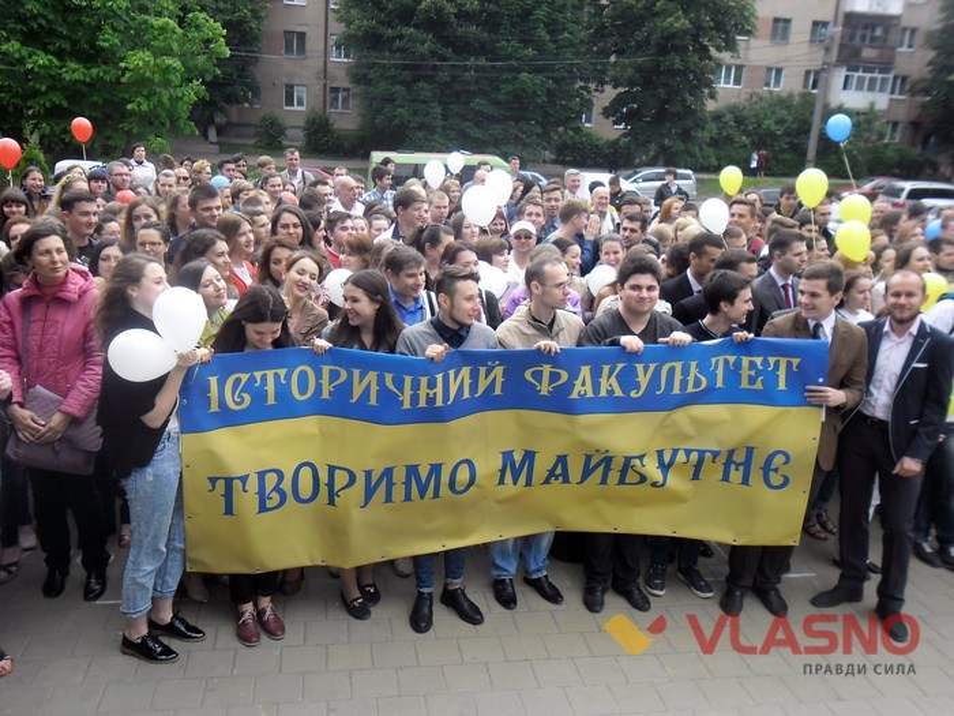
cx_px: 477
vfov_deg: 44.2
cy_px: 358
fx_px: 882
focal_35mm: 32
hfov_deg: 56.8
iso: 100
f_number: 3.7
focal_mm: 5.7
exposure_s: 1/90
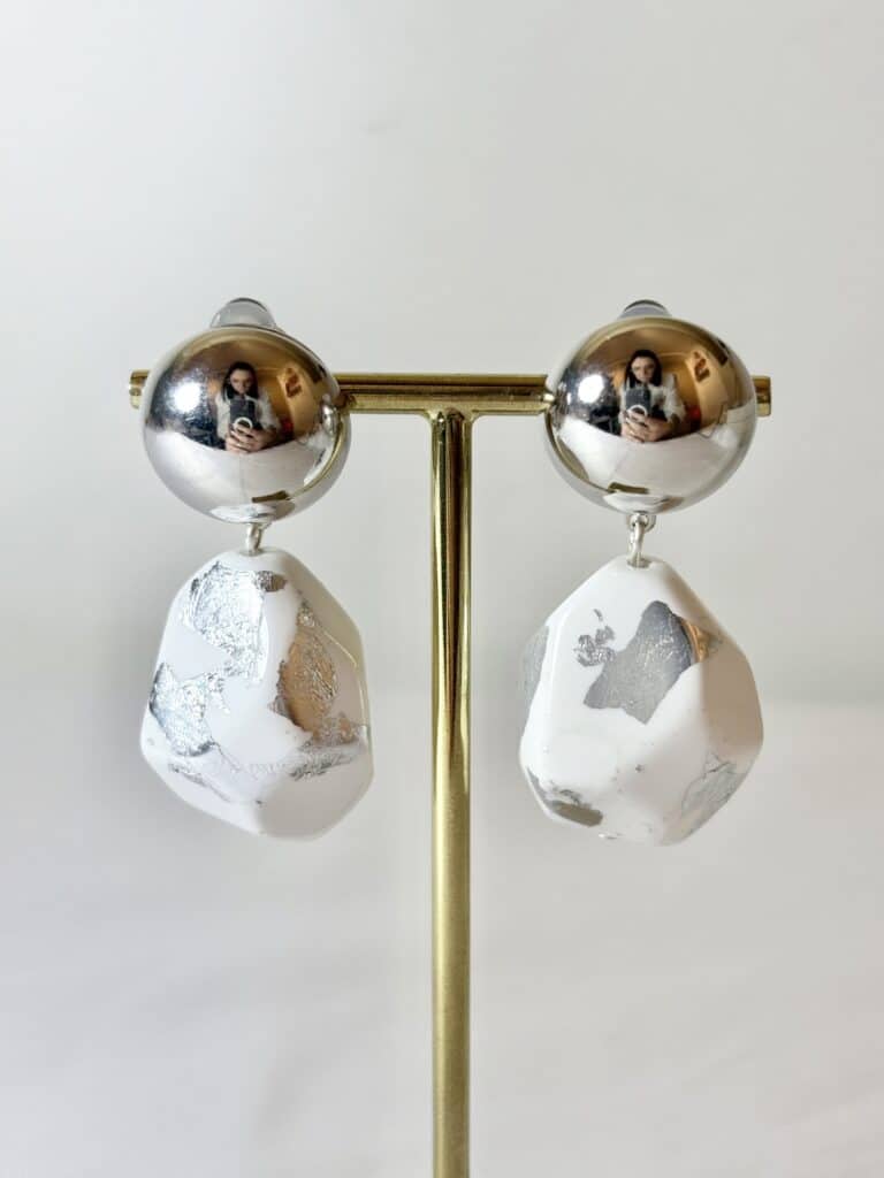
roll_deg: -0.5
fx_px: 1771
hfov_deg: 28.0
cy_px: 589
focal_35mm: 52
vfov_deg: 36.8
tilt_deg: -17.5
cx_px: 442
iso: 32
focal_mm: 5.96
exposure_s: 1/275
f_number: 1.6
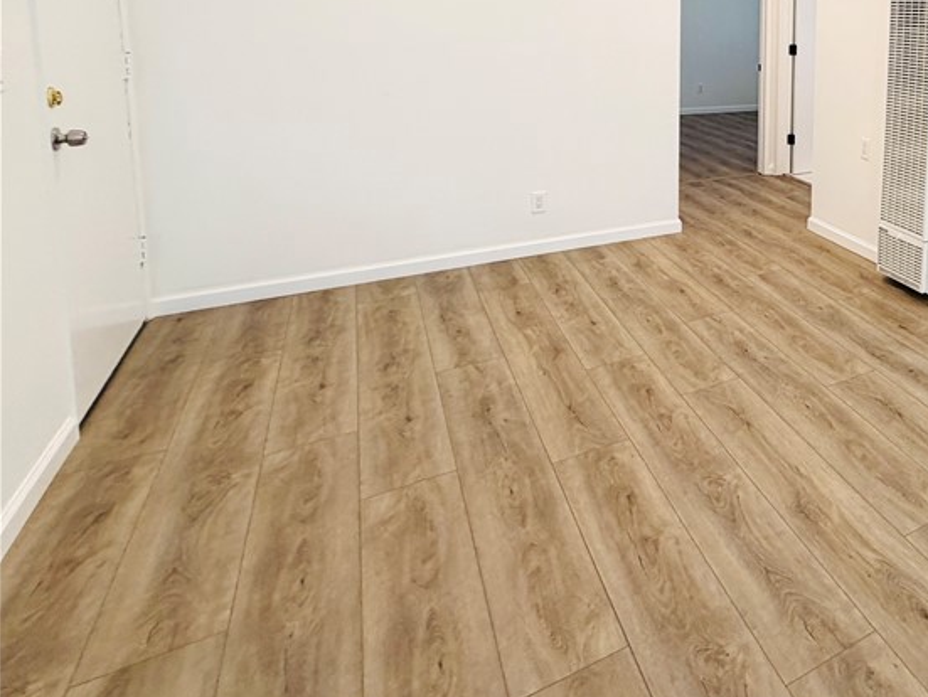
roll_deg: -1.7
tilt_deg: -6.4
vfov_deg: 48.6
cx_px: 861
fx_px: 697
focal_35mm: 26
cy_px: 96
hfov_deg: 56.5
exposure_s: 1/120
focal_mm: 2.22
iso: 125
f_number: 2.2
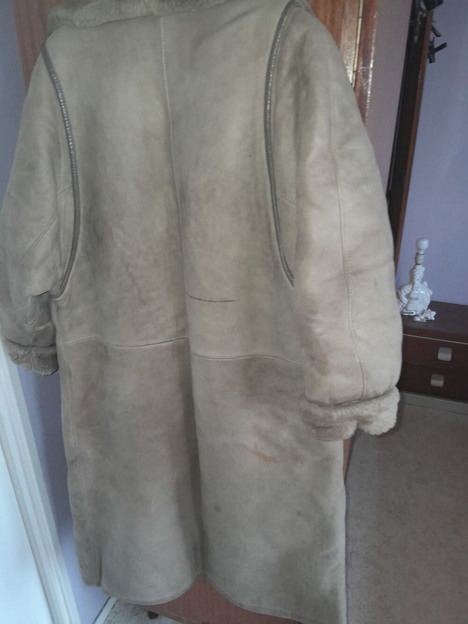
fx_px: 469
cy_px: 312
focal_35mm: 26
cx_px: 234
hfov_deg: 53.1
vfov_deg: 67.3
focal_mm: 3.98
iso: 320
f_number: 1.8
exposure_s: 1/50
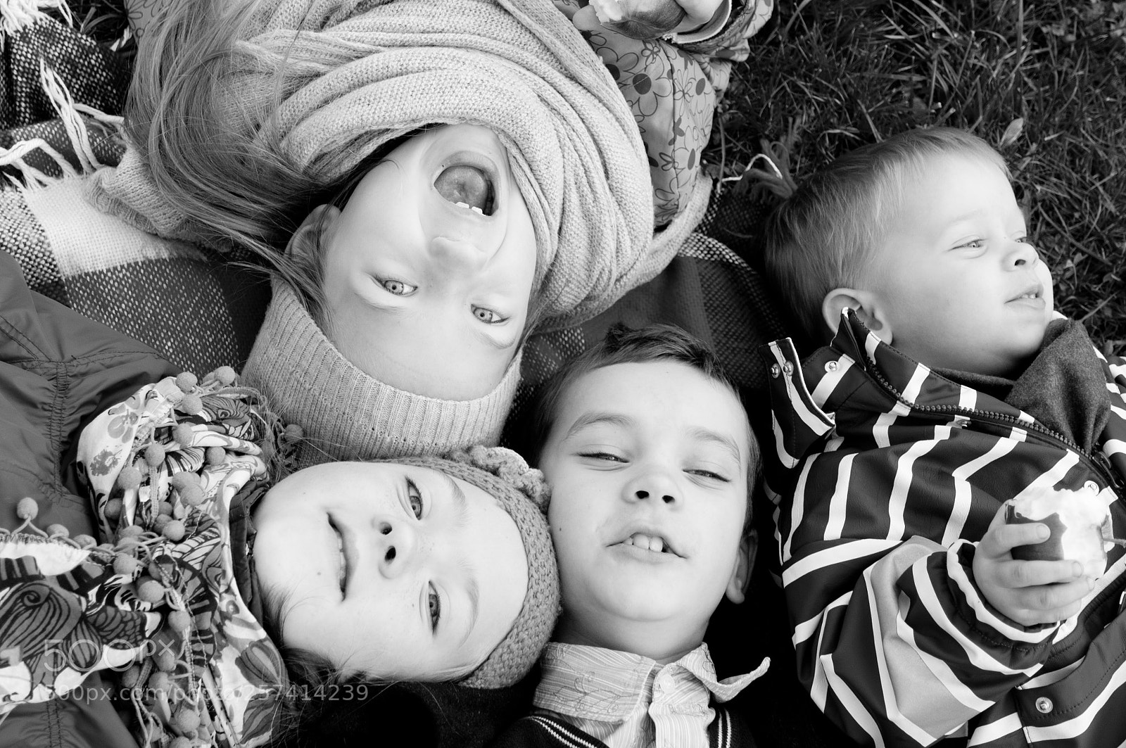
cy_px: 374
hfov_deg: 33.4
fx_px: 1875
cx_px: 563
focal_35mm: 60
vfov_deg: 22.6
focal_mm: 40
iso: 200
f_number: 4.8
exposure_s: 1/100
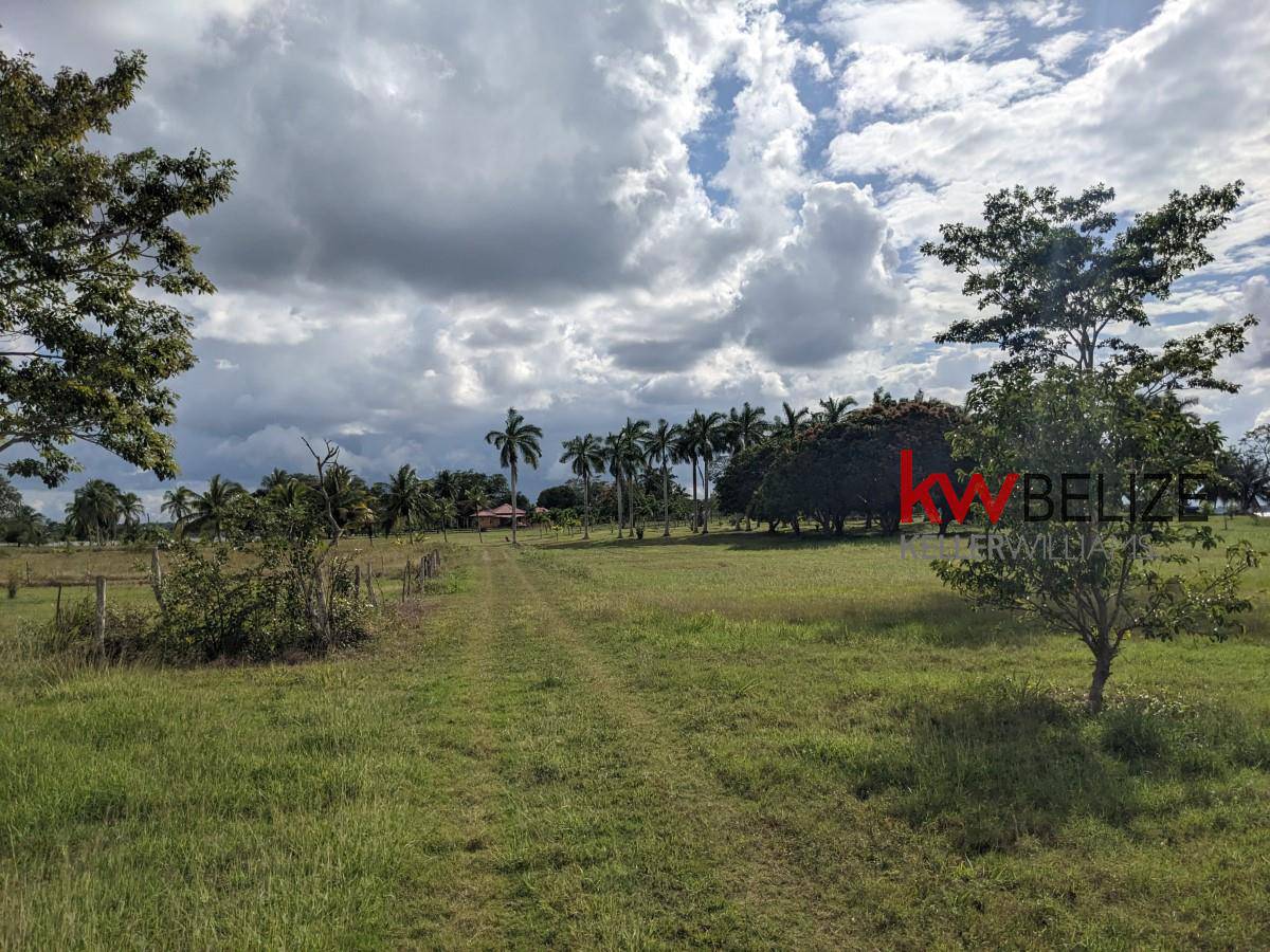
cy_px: 476
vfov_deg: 51.4
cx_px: 635
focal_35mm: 27
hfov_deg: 65.3
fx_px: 991
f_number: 1.73
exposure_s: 1/23256
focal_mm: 4.38
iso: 93
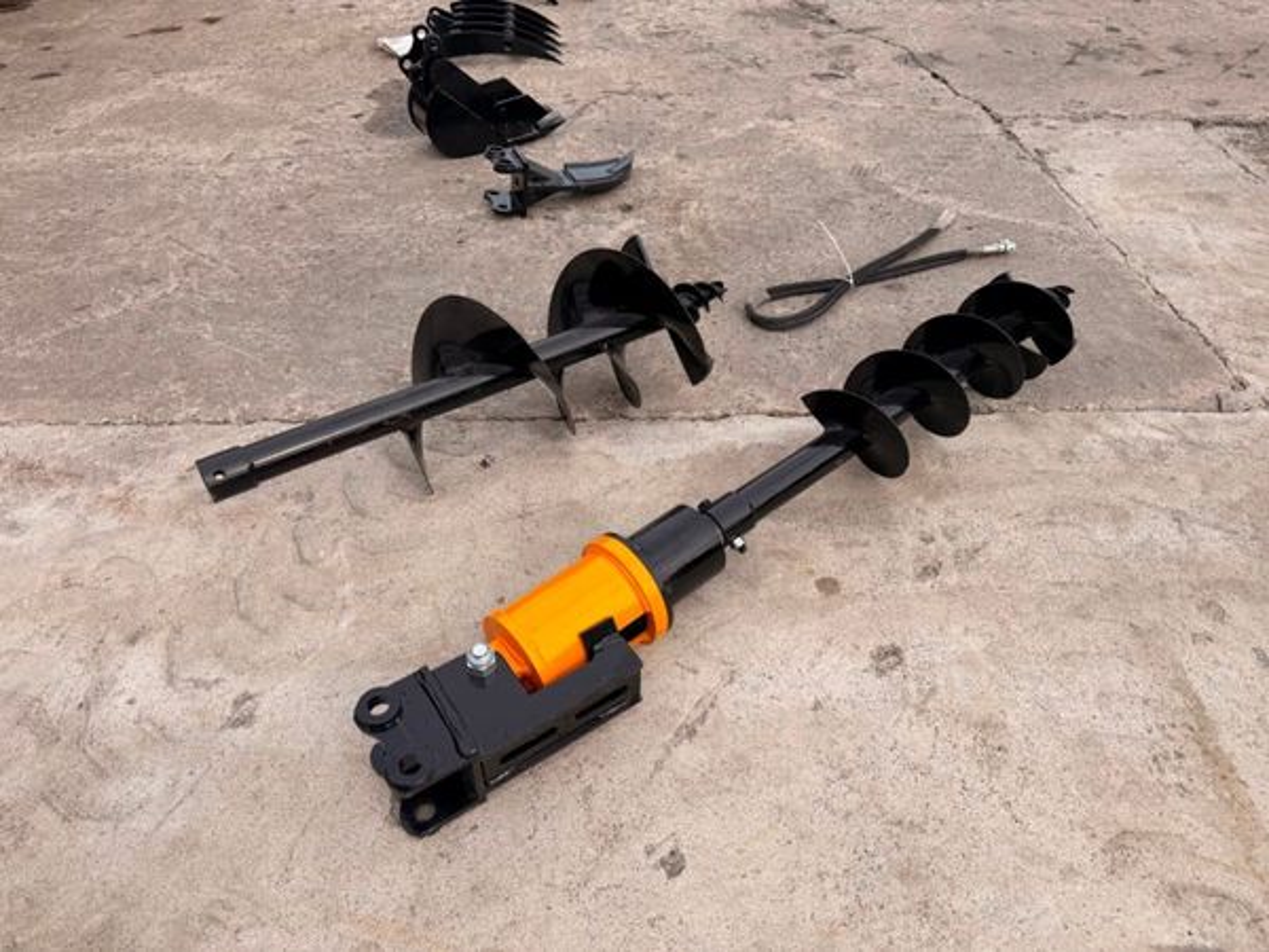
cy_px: 476
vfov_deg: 56.8
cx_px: 634
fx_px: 880
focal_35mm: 24
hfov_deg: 71.6
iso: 80
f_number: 1.78
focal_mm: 6.76
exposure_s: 1/3584
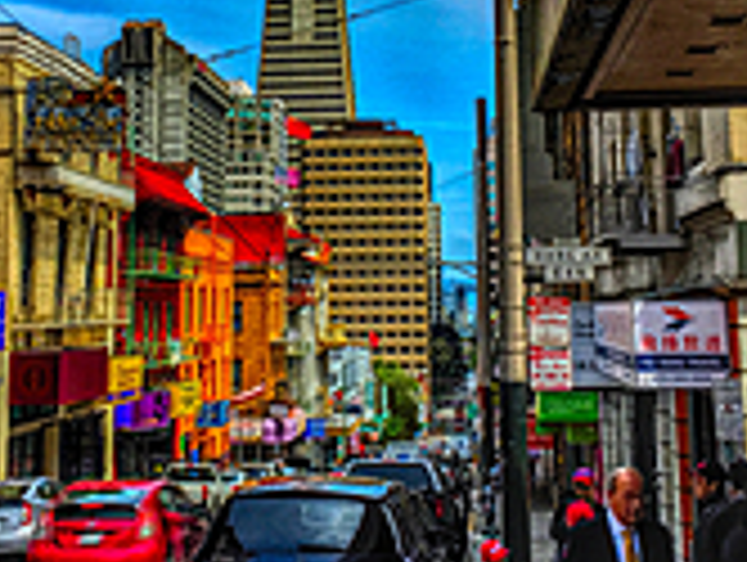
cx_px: 320
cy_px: 110
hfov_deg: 31.6
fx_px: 1318
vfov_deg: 23.7
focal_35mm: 61
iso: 32
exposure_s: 1/2639
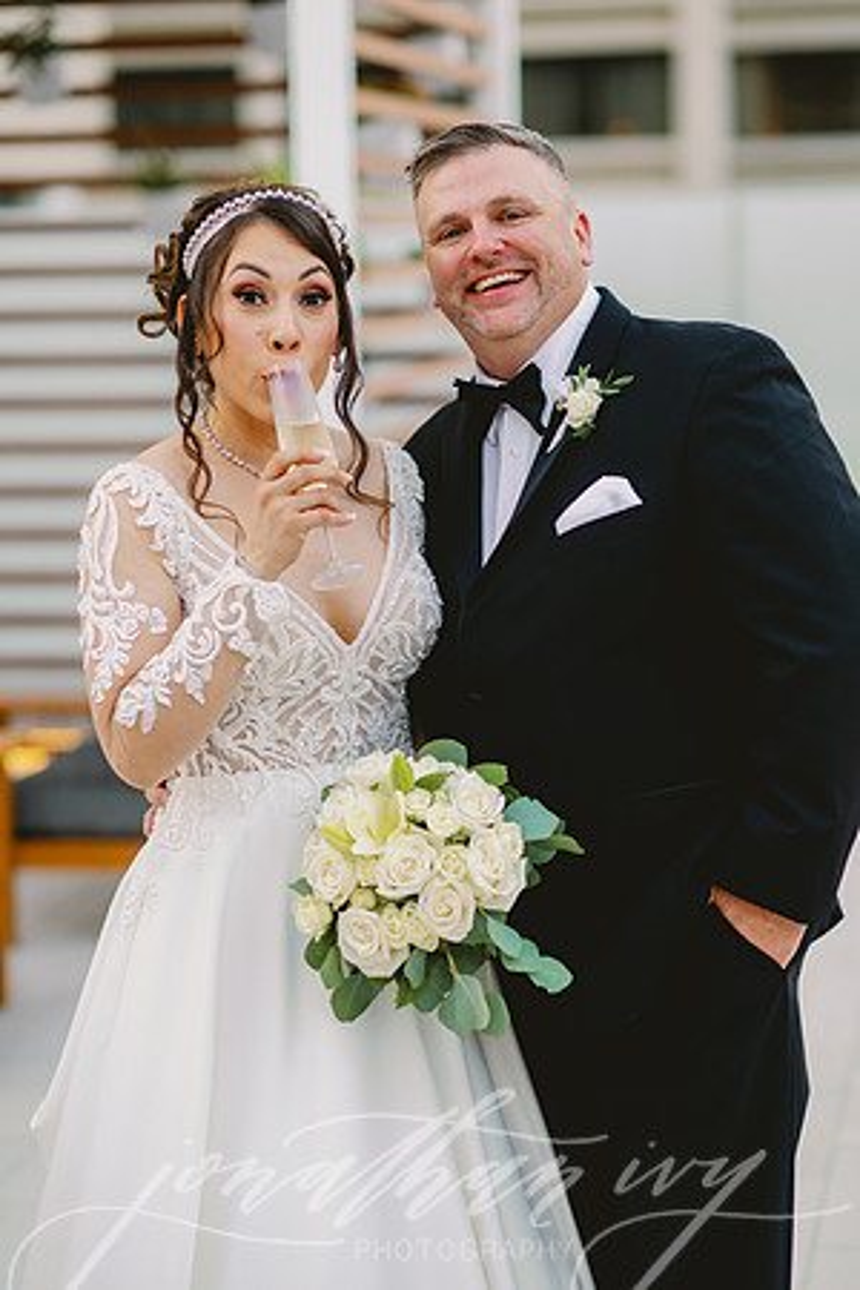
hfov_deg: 16.1
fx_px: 3046
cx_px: 430
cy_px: 645
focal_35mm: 85
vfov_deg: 23.9
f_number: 2
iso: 640
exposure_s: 1/250
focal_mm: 85
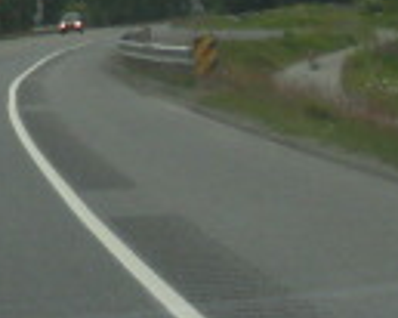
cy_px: -346
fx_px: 3284
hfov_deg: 6.9
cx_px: -111
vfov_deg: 5.4
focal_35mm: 279
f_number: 3.5
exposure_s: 1/350
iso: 88
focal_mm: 6.3
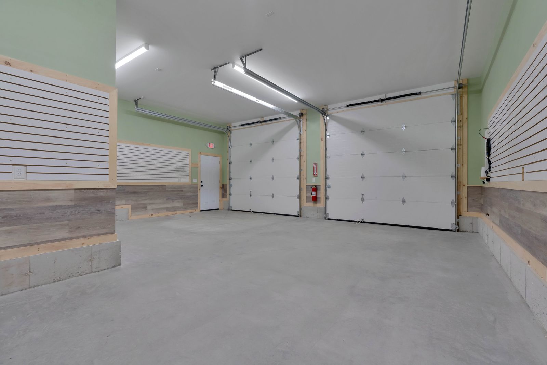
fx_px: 243
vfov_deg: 73.8
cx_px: 274
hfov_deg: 96.7
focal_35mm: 16
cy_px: 182
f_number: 8
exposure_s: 1/250
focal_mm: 16
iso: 800
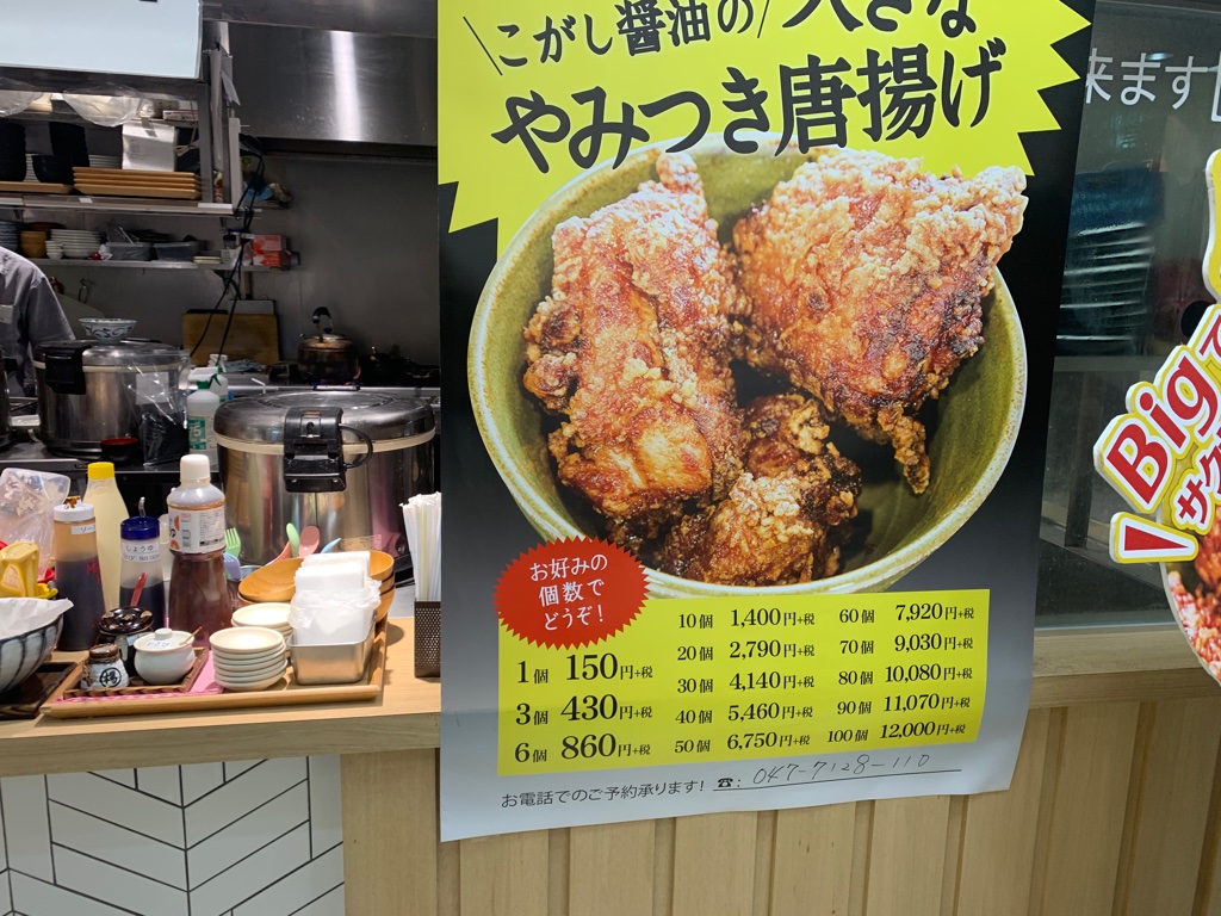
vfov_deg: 53.1
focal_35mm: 26
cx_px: 610
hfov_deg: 67.3
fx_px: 917
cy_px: 458
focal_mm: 4.25
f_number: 1.8
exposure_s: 1/50
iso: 50
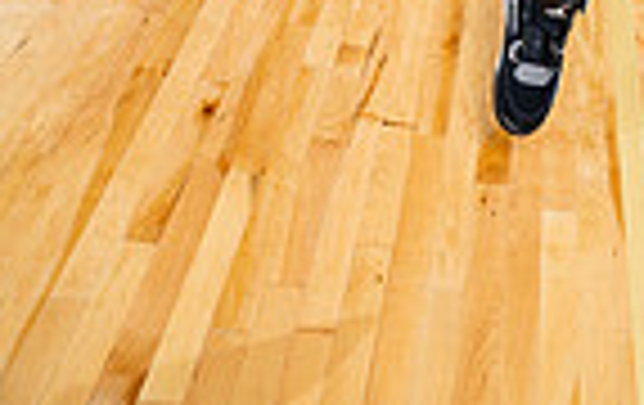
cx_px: 671
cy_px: -531
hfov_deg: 29.4
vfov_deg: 14.5
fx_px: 1125
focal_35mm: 64
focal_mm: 20
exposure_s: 1/250
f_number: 7.1
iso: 250
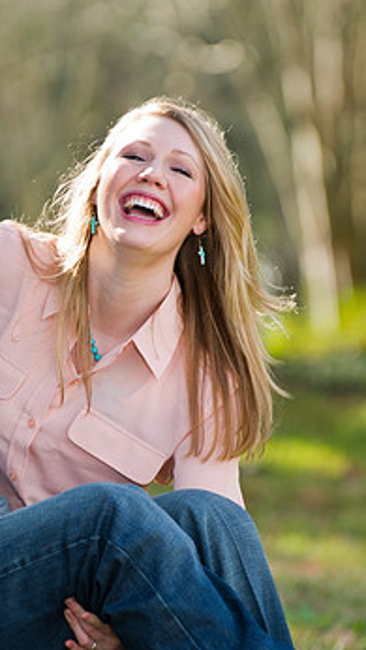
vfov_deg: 6.1
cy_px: 334
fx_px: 6047
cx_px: 69
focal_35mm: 351
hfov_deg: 3.5
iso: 250
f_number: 3.5
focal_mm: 200
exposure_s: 1/250
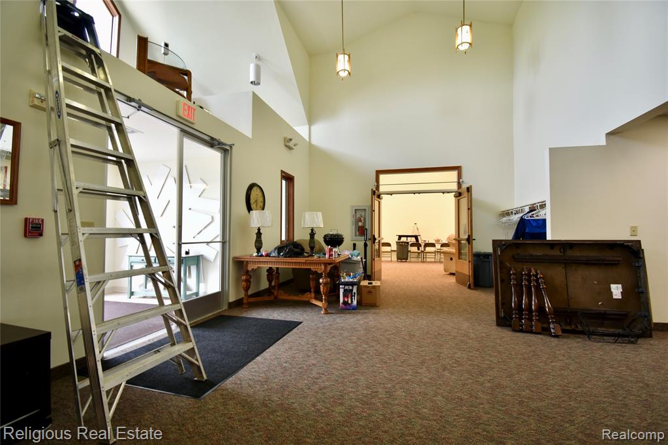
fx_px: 278
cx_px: 334
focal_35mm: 15
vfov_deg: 77.3
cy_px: 222
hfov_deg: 100.4
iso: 180
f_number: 4.5
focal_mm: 10
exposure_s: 1/15
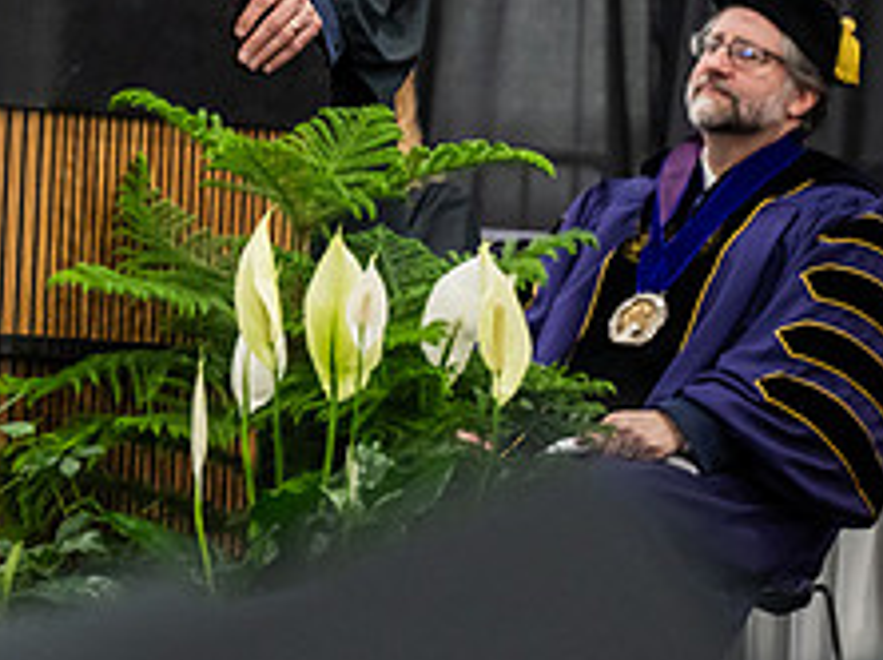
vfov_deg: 3.5
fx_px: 10906
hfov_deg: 4.6
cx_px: 123
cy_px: -2
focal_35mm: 428
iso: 2500
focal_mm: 170
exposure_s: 1/200
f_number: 3.2
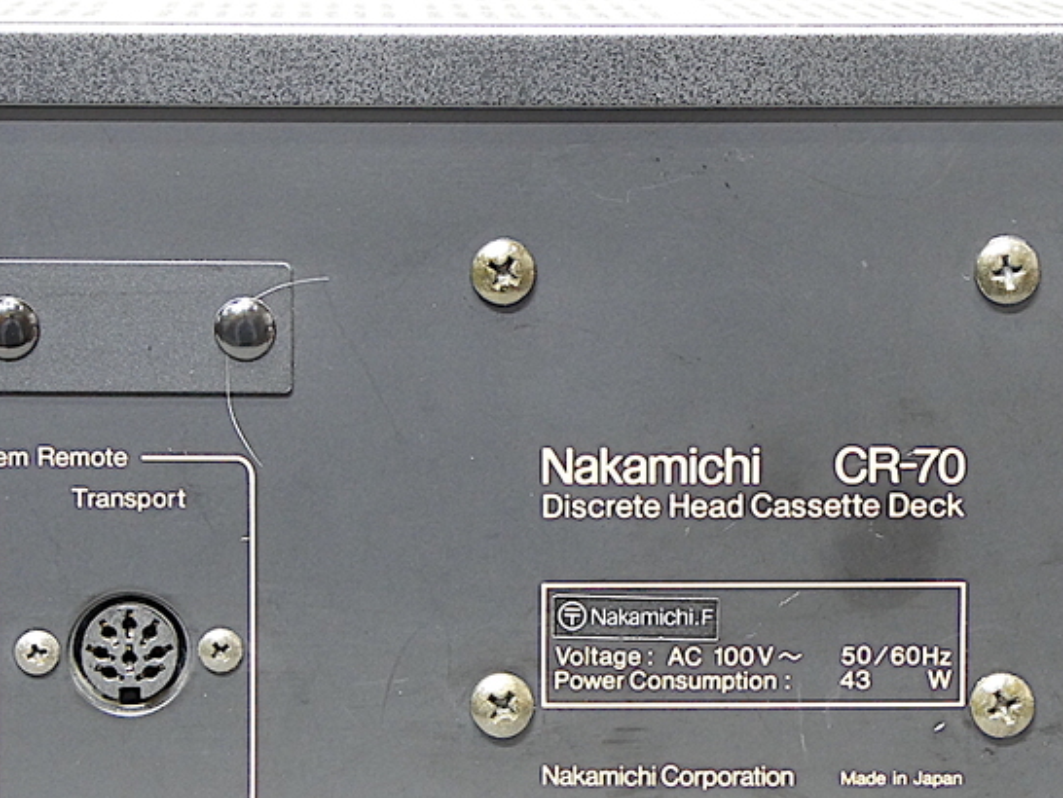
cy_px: 617
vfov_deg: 6.8
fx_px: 6697
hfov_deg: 9.1
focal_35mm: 218
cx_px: 520
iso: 200
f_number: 5.2
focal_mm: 22.3
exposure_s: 1
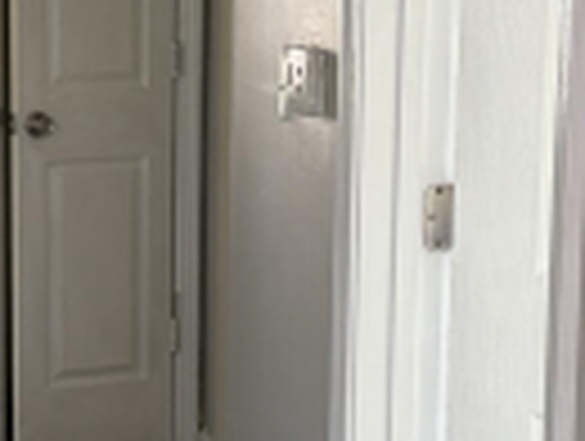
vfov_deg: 12.1
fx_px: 2083
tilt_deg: -8.8
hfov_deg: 15.6
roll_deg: +0.0
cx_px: -20
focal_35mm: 123
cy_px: 243
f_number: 1.78
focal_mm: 6.76
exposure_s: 1/121
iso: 200
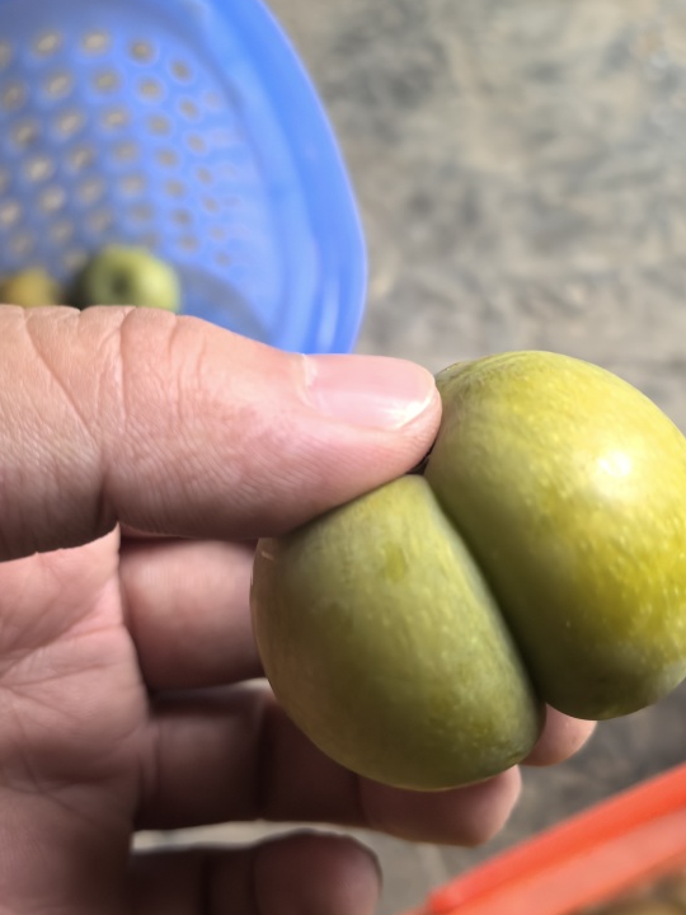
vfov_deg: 46.6
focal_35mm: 40
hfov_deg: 35.8
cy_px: 379
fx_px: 1057
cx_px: 424
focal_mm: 5.75
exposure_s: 1/100
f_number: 2
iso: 400
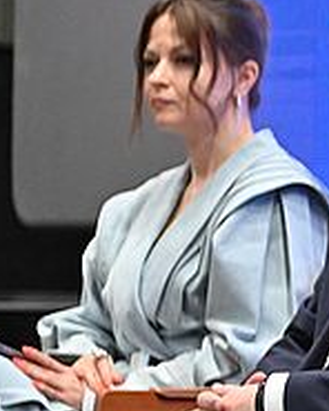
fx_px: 4418
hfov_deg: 4.1
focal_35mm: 363
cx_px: 931
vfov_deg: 5.3
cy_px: 323
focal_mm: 70
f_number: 2.8
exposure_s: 1/250
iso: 2500
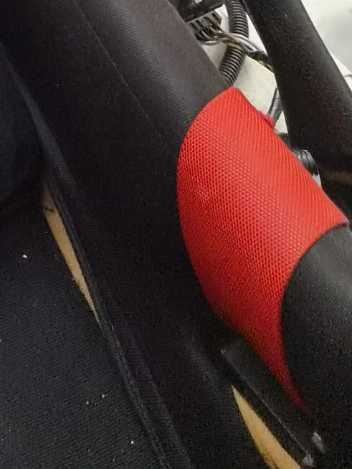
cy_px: -430
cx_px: -275
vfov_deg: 17.0
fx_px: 1219
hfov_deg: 14.5
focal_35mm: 90
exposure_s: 1/180
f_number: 1.8
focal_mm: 5.4
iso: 50
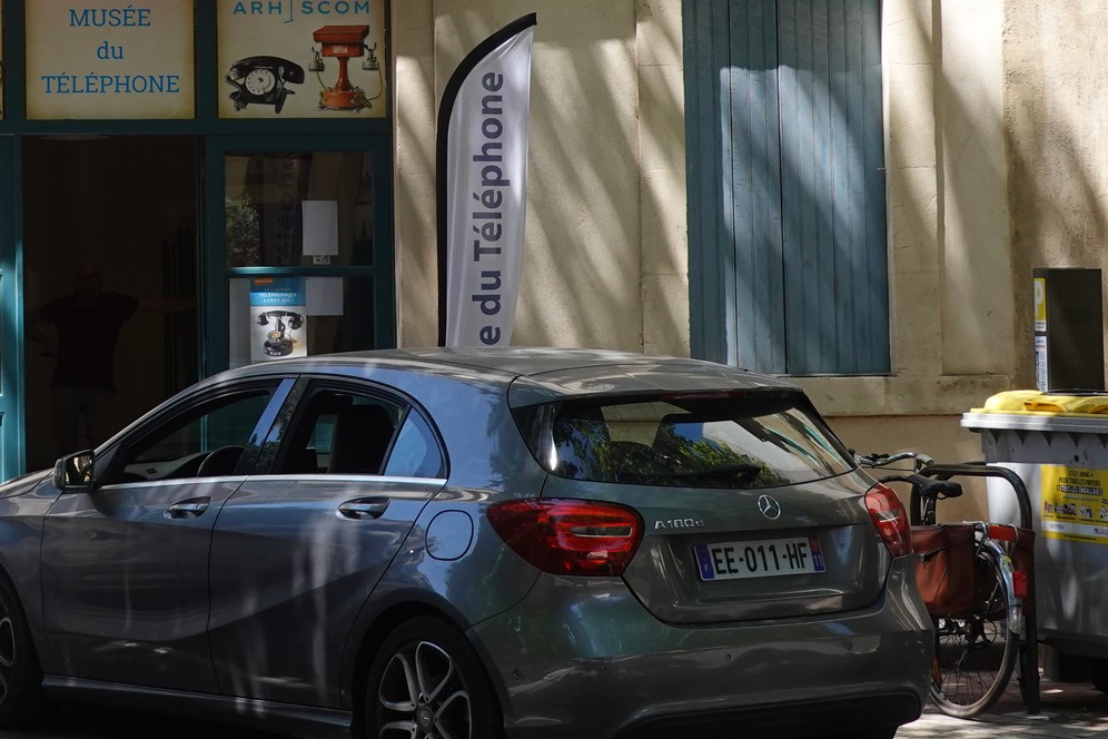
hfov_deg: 19.7
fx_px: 3139
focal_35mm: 102
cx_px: 115
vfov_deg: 13.4
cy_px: 180
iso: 125
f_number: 4
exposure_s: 1/250
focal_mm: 15.9
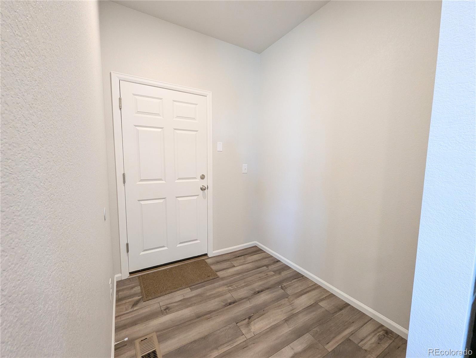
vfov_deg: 90.1
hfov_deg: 106.1
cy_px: 179
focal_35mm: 13
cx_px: 238
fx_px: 179
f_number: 2.2
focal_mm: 1.95
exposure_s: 1/24
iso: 152
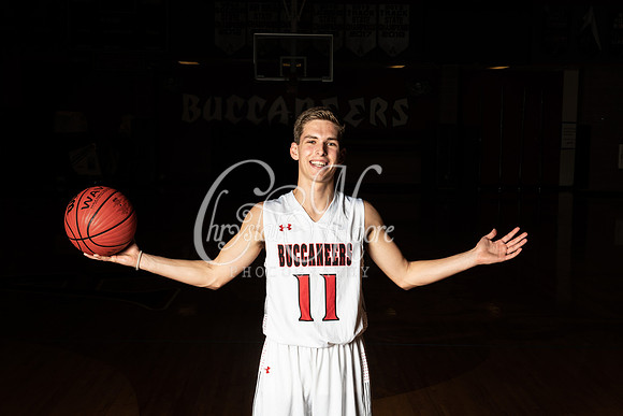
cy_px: 208
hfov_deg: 35.6
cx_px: 312
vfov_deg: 24.2
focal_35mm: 56
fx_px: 969
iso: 320
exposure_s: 1/200
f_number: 14
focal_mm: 56
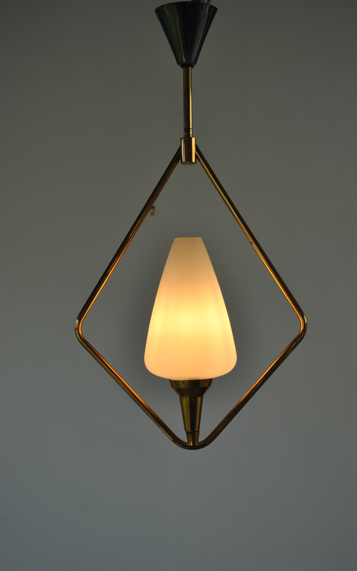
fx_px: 918
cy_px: 286
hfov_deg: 22.0
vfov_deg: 34.5
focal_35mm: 59
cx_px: 188
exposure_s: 1/160
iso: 100
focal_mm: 38
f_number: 6.3
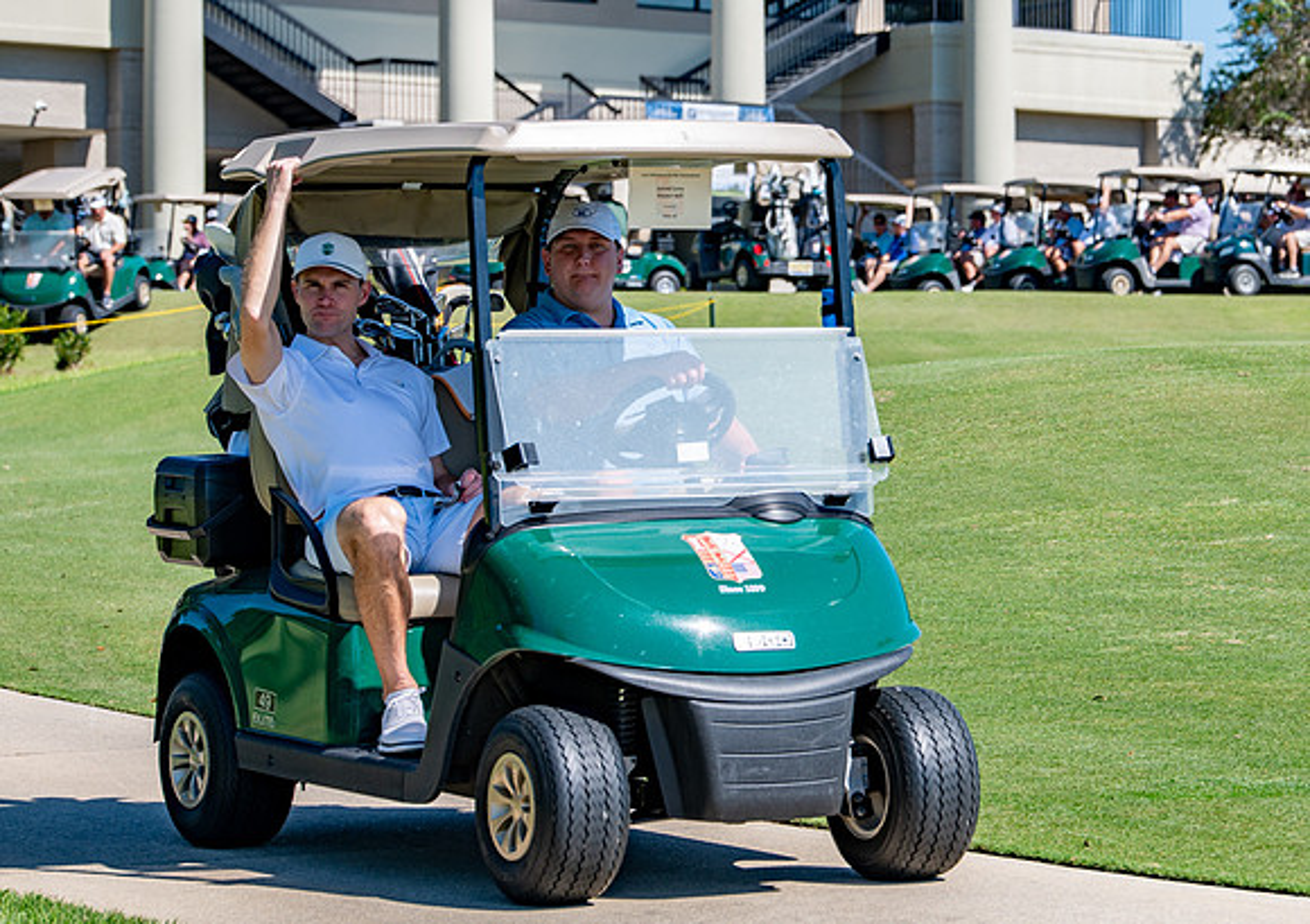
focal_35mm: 157
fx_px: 5812
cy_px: 310
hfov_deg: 12.8
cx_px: 862
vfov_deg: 9.1
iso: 125
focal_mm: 112
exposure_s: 1/640
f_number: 5
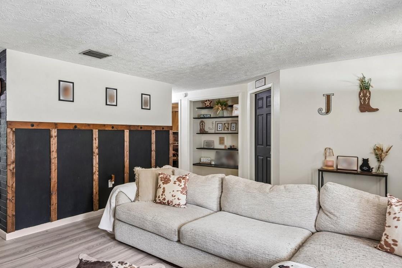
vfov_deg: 55.1
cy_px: 137
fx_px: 257
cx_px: 143
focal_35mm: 23
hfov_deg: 74.4
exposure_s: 1/5
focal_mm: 16
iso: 400
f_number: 8
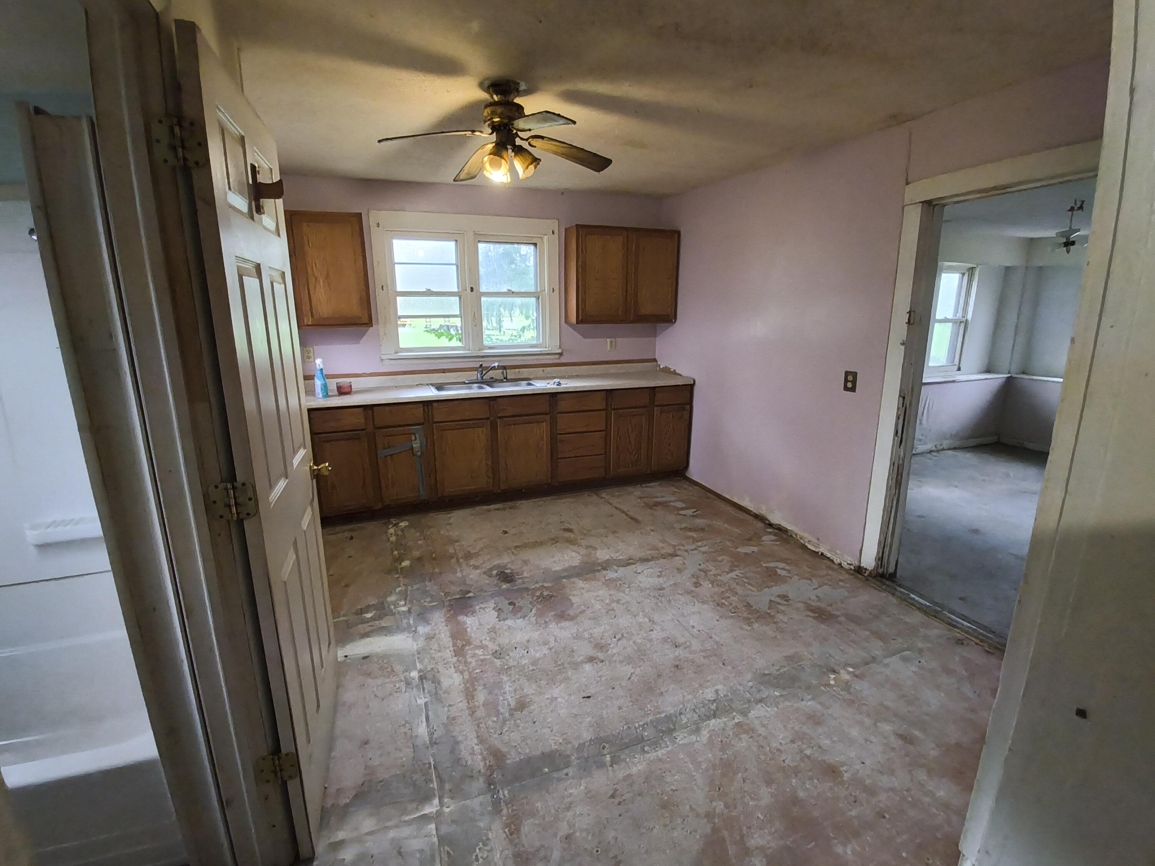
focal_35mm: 16
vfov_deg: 78.1
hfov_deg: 94.5
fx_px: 534
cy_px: 433
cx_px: 578
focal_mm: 1.46
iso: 320
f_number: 2.2
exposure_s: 1/30
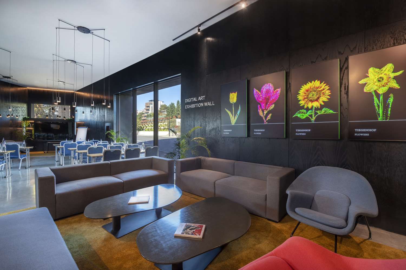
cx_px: 203
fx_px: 180
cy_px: 135
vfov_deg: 73.7
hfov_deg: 96.7
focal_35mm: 16
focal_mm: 16
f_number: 6.3
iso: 200
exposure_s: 1/4
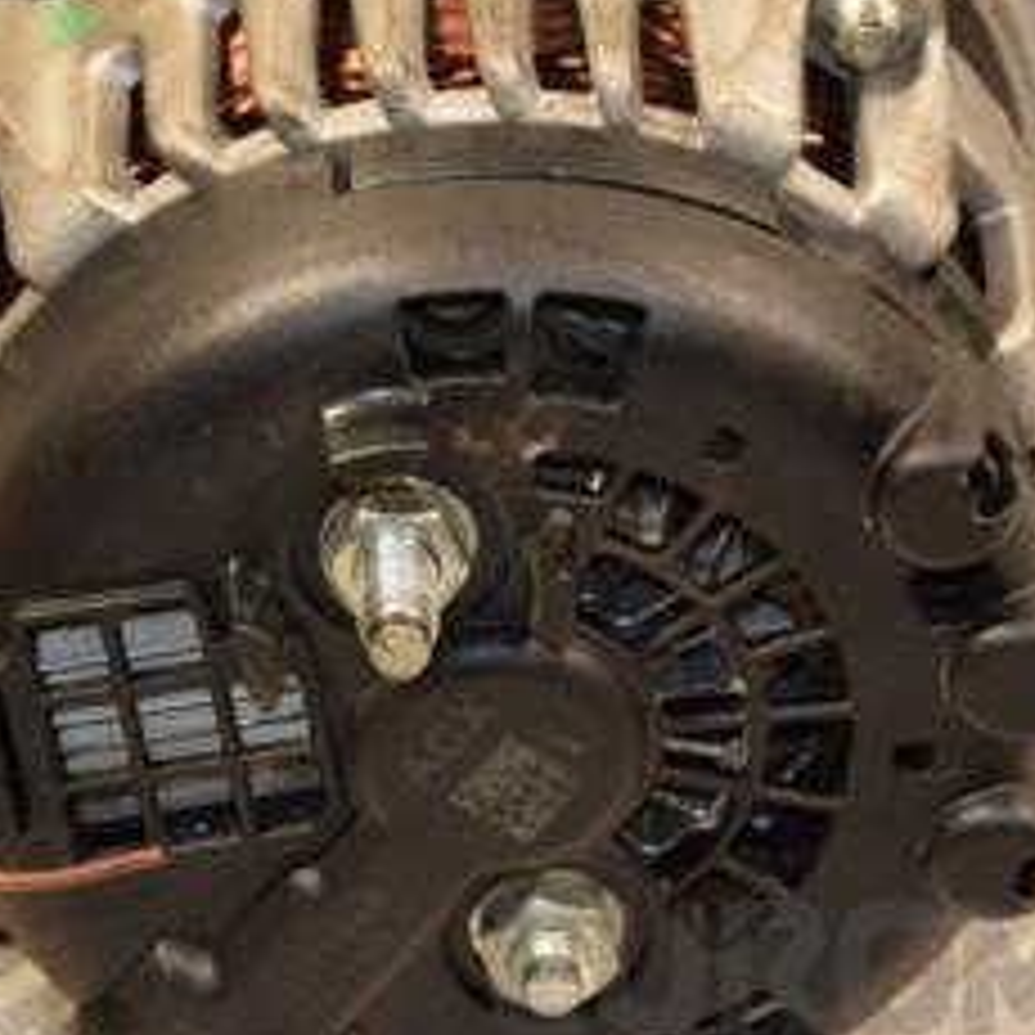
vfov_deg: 7.0
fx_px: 8427
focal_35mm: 249
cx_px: 410
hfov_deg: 7.0
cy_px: 369
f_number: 5.3
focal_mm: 75
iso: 800
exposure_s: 1/125
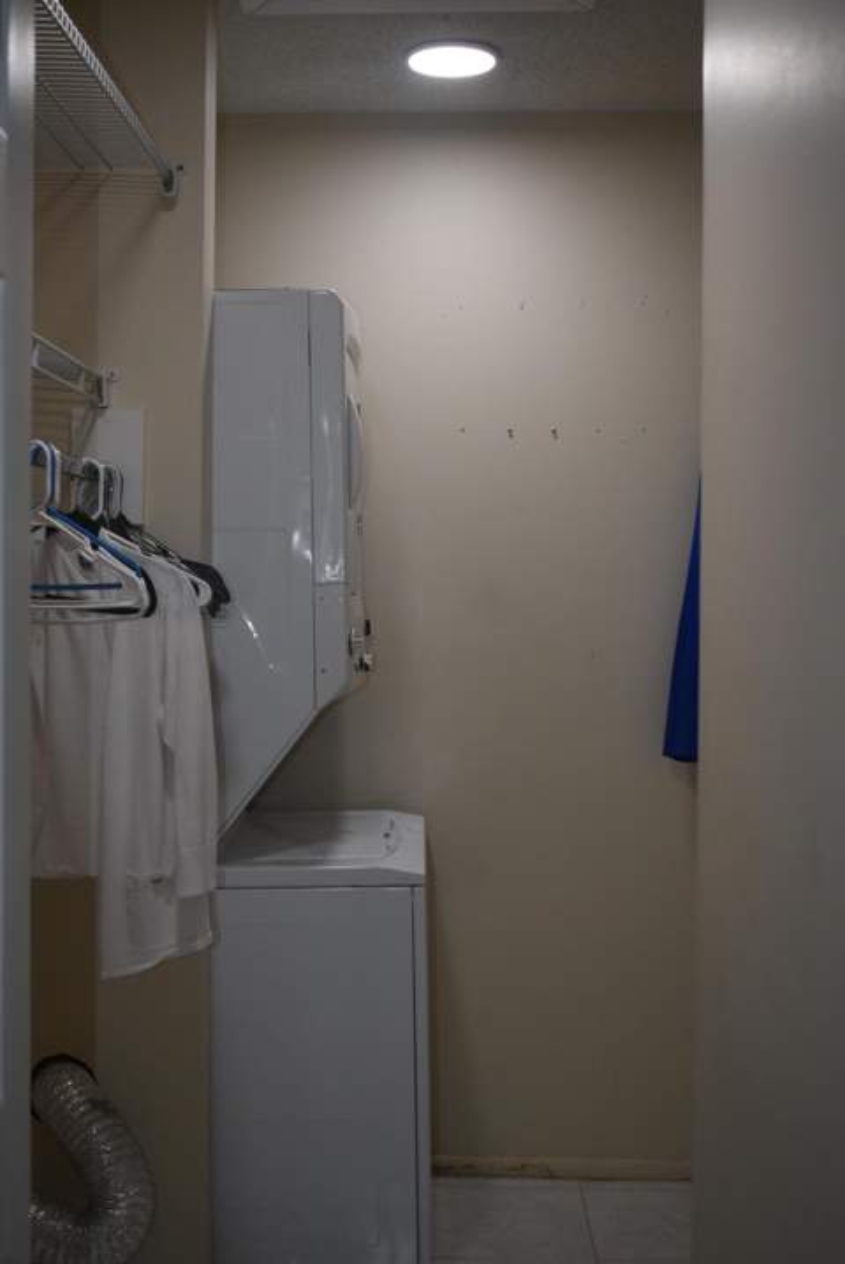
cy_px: 632
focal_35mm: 46
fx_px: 1634
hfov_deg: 29.0
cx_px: 422
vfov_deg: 42.3
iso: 320
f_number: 5
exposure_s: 1/60
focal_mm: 31
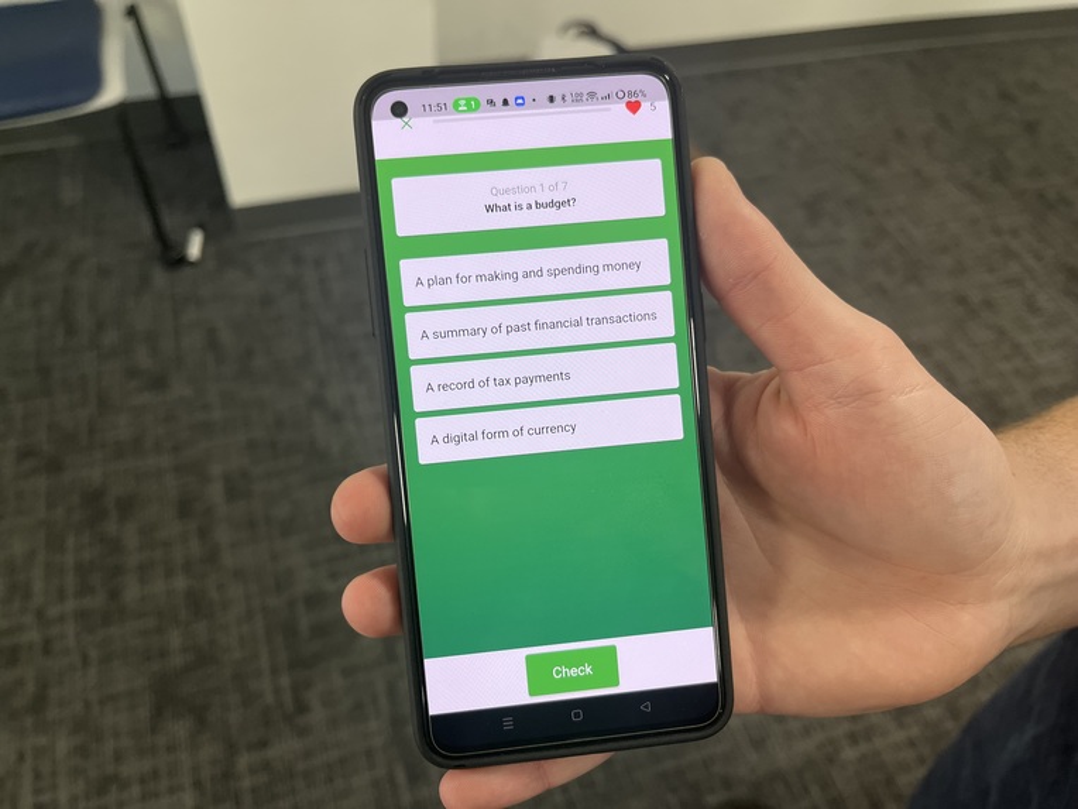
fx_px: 810
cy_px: 404
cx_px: 539
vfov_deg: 53.1
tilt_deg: -51.4
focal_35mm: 26
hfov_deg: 67.3
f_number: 1.6
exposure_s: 1/122
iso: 64
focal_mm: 5.1
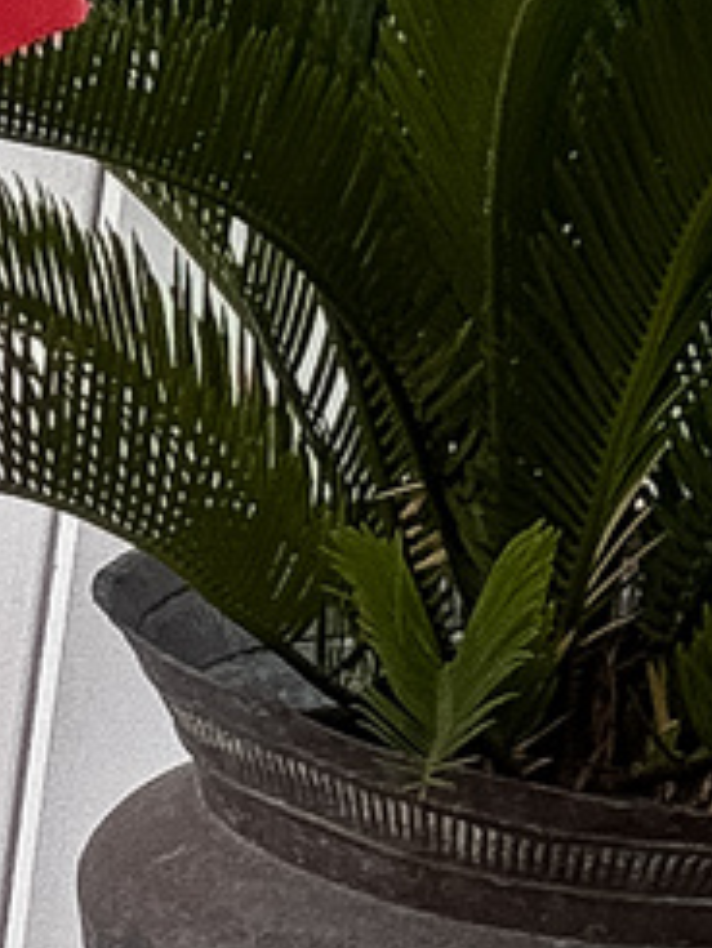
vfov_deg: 9.9
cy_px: 1200
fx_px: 5371
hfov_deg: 6.8
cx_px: -1513
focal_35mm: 196
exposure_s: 1/120
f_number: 1.9
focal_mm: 2.69
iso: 20
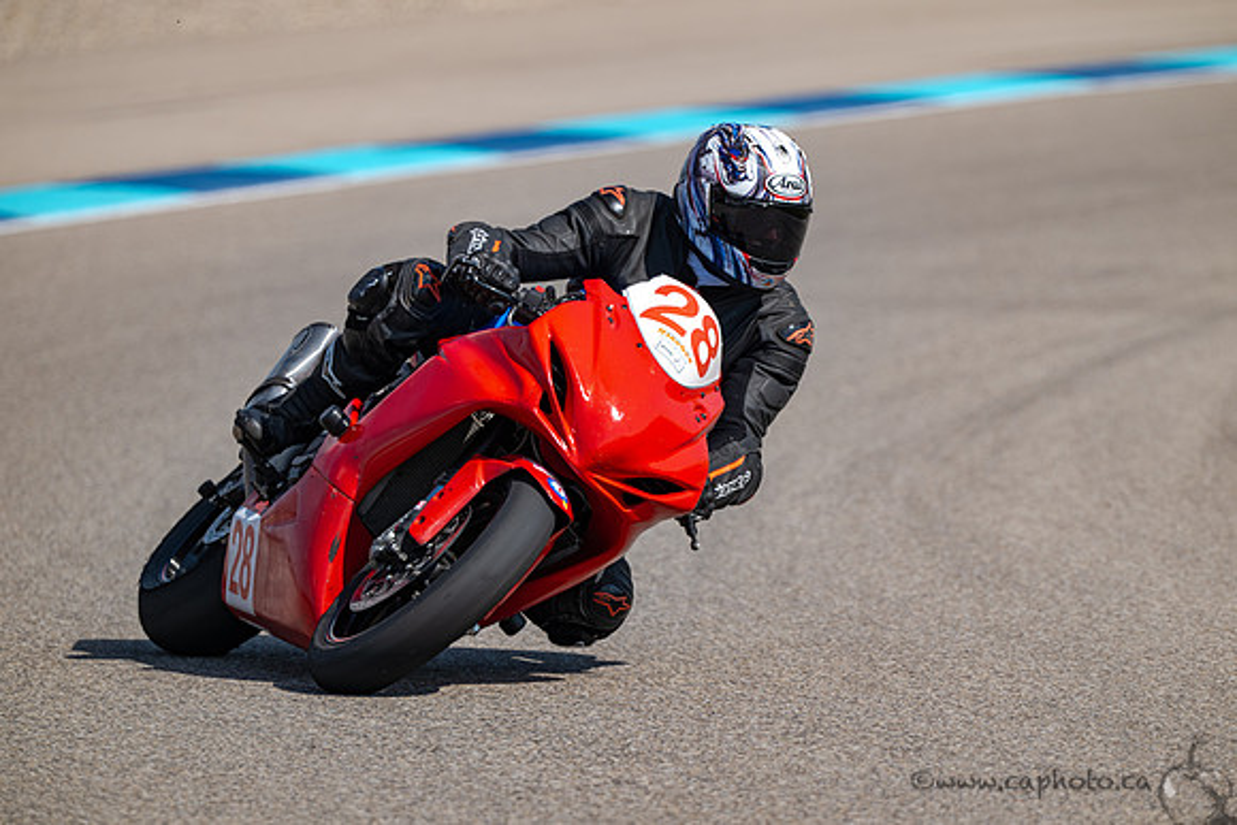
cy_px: 412
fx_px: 13747
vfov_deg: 3.4
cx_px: 618
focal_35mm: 400
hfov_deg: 5.2
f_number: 6
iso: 140
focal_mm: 400
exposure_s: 1/1250
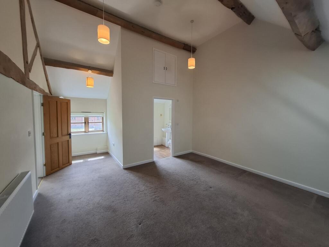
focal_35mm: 13
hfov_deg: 106.2
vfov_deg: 89.9
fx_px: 124
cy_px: 124
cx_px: 164
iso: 100
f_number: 2.2
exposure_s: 1/40
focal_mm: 1.74
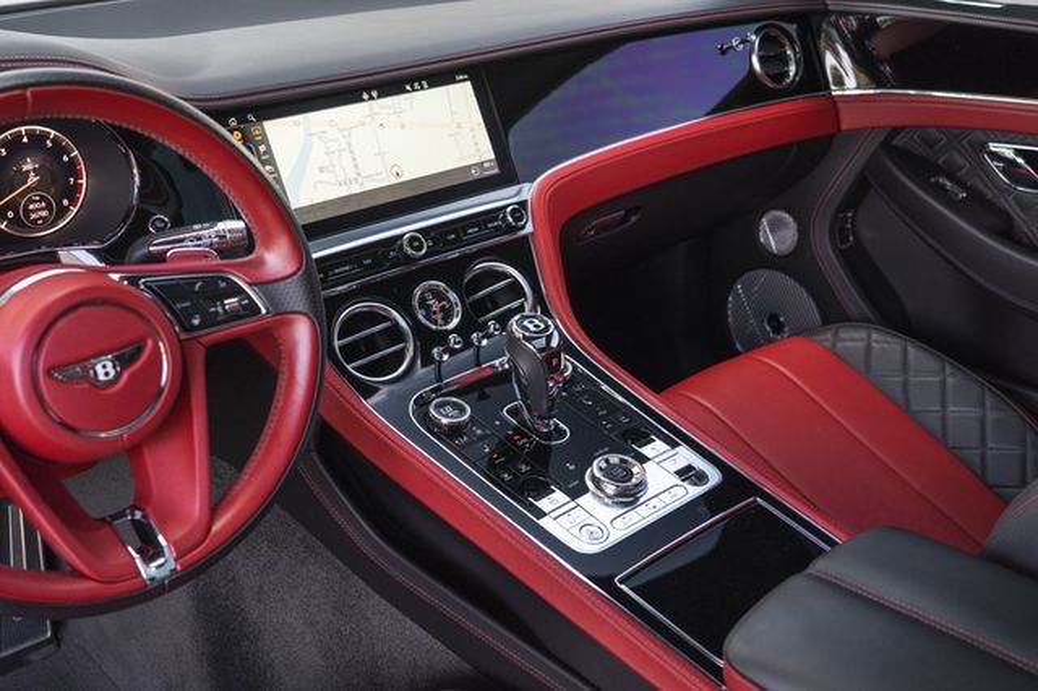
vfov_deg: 31.9
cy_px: 346
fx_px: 1210
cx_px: 519
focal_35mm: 42
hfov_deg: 46.4
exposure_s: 1/100
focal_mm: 42
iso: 640
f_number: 5
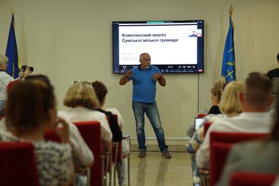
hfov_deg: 24.2
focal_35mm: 84
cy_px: 93
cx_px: 140
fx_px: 650
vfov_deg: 16.2
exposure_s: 1/100
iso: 400
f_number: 2
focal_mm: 56
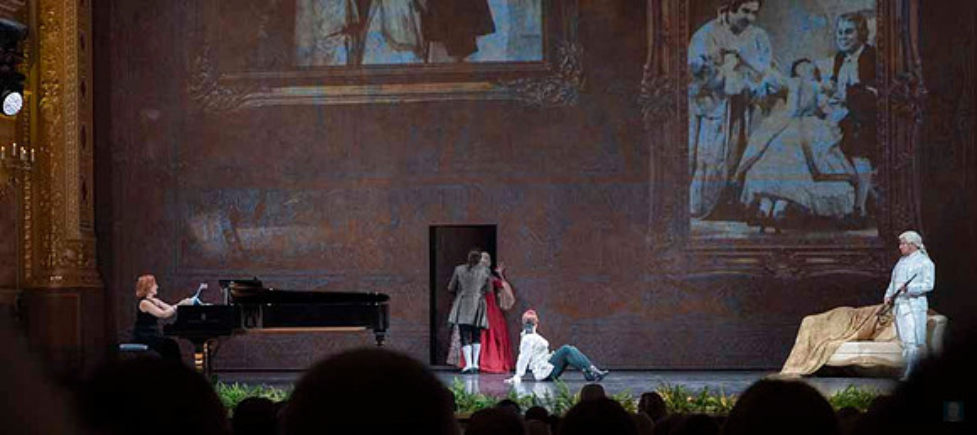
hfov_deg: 38.6
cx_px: 488
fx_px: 1394
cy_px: 326
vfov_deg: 17.6
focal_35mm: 56
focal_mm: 50
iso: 1250
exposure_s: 1/100
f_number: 4
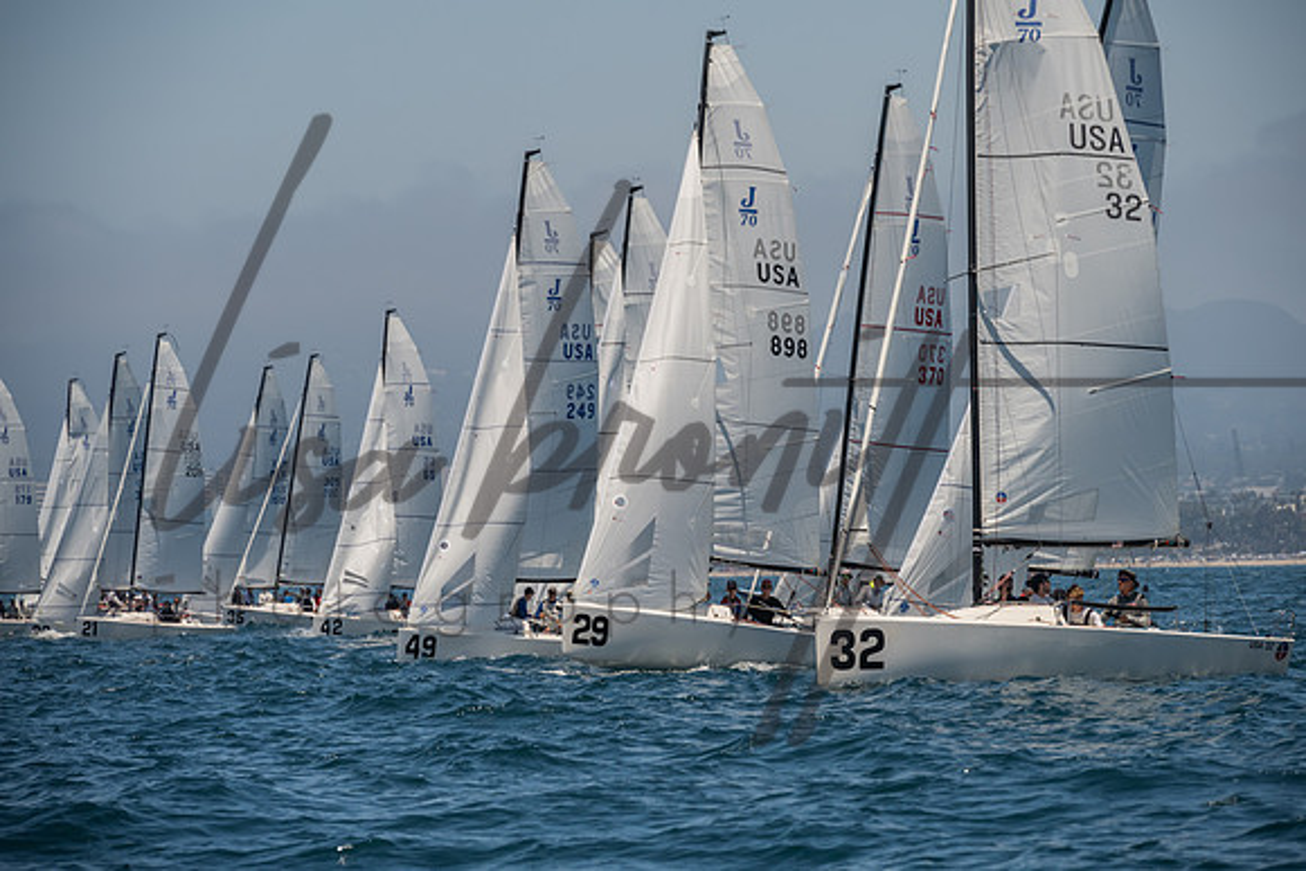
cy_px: 436
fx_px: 7257
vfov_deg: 6.9
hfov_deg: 10.3
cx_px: 653
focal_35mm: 200
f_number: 9
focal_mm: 200
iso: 640
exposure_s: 1/1000
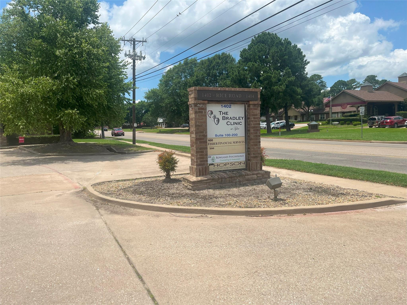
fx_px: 306
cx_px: 204
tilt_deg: -2.0
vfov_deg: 53.1
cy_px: 152
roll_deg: +2.8
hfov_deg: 67.3
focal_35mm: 26
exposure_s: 1/5076
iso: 50
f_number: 1.6
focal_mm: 5.1
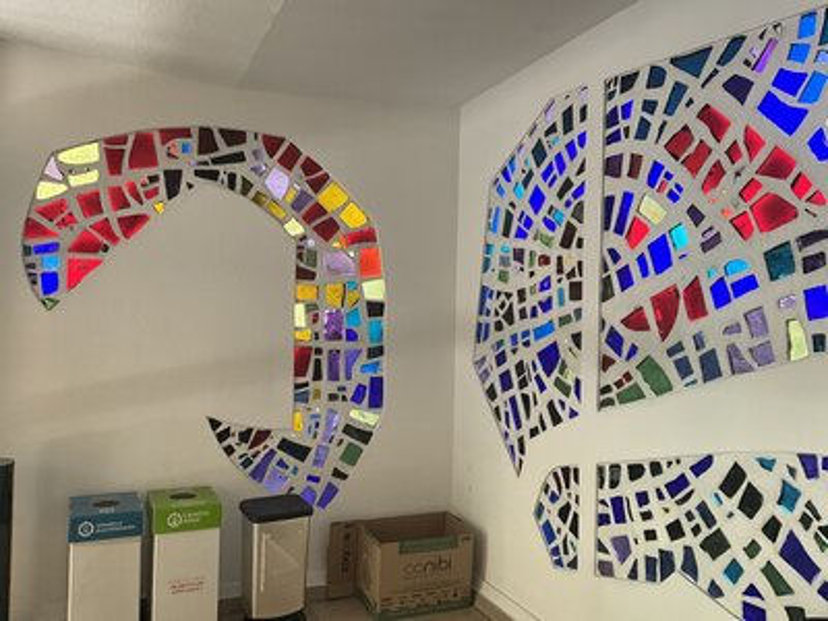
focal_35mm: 29
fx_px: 694
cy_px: 310
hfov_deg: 61.7
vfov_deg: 48.2
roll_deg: -2.3
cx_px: 414
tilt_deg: +1.4
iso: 64
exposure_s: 1/74
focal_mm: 3
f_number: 1.8
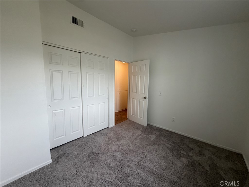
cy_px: 94
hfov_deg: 102.1
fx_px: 101
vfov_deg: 85.7
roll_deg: +0.1
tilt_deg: -6.6
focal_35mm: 14
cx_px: 124
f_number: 2.2
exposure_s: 1/120
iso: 250
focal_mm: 2.22
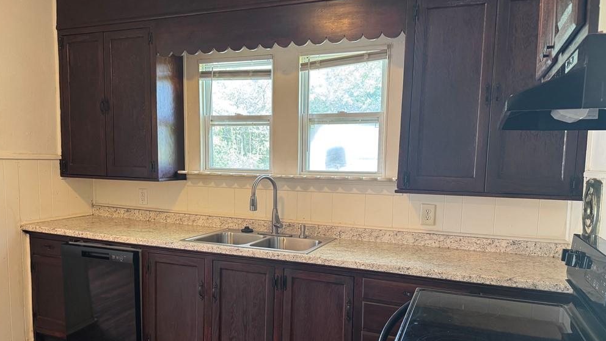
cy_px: 199
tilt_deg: -3.7
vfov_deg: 42.7
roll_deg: -1.2
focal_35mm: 27
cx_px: 305
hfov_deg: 69.9
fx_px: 434
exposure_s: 1/60
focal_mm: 6.76
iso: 320
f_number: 1.78
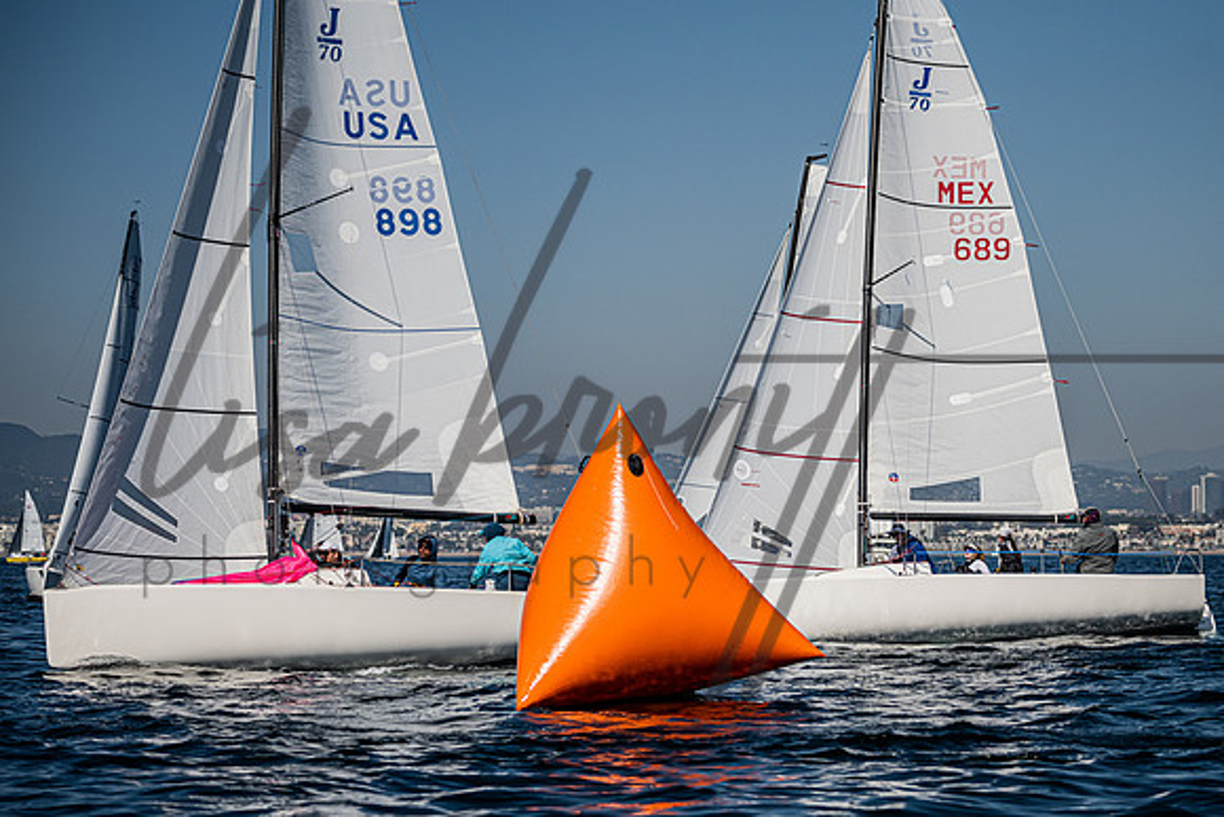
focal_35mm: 129
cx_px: 710
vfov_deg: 10.6
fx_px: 4384
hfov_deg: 15.9
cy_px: 432
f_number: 4.5
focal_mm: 110
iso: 400
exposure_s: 1/8000
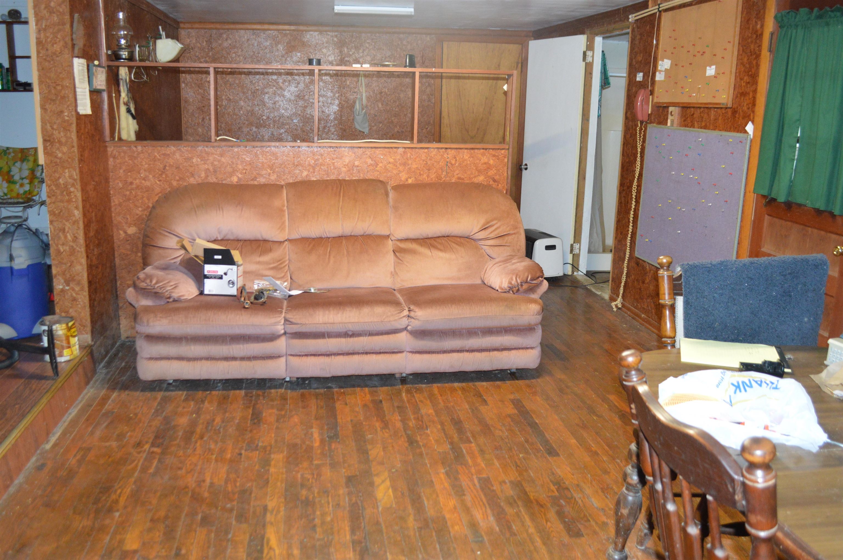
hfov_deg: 57.3
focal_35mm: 33
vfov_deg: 39.9
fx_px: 772
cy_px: 280
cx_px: 422
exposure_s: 1/60
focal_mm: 22
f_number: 3.8
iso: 1600
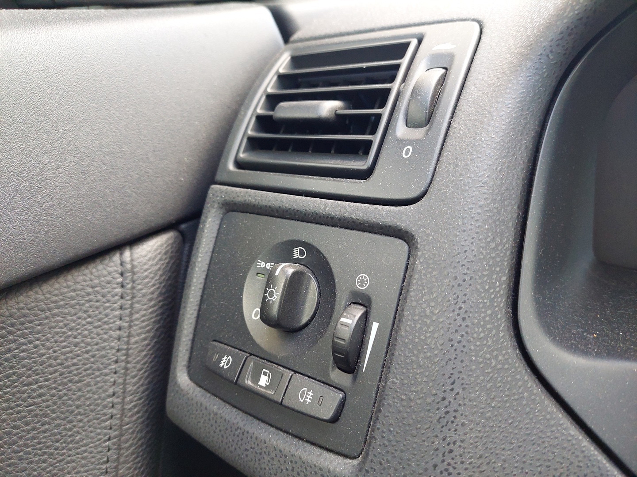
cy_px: 238
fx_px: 460
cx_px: 318
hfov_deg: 69.4
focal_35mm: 25
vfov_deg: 54.9
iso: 250
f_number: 1.8
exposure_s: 1/100
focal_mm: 5.23
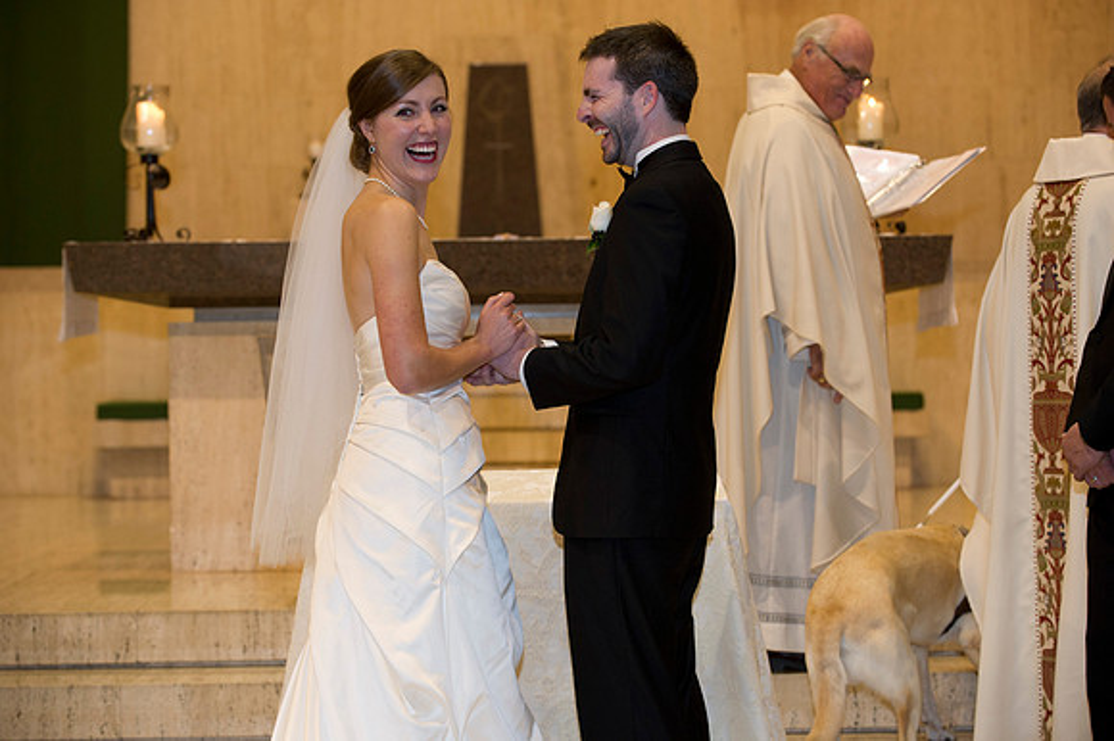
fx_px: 3154
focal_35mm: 102
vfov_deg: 13.4
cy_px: 370
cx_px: 557
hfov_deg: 20.0
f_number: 3.5
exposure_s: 1/60
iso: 1250
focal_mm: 102
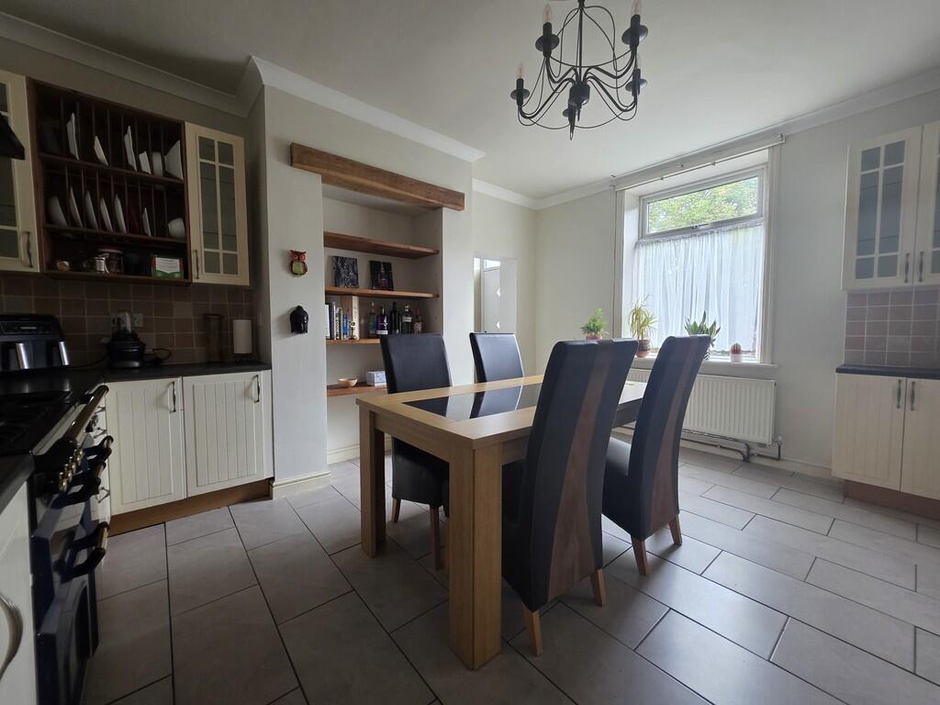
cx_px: 470
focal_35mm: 13
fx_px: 353
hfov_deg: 106.2
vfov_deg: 89.9
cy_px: 352
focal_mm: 2.2
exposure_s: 1/60
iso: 160
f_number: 1.9
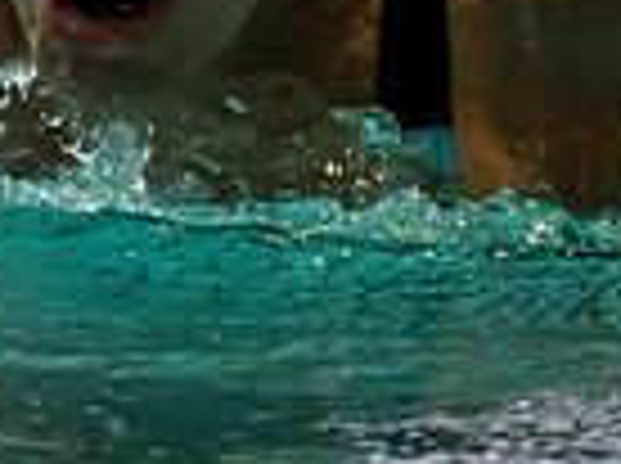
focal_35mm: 2692
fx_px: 48210
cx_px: 164
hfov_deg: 0.7
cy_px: 148
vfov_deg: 0.6
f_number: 2.8
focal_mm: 200
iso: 2000
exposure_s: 1/1000
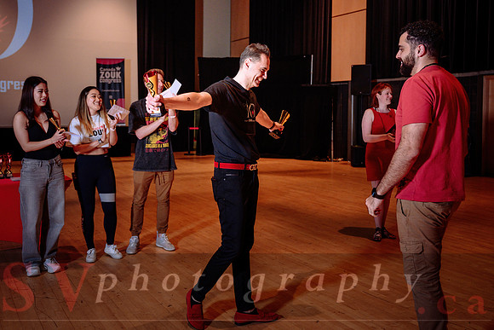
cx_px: 247
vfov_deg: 34.8
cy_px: 130
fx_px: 524
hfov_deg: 50.5
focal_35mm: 38
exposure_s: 1/125
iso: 1000
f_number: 3.2
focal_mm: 31.5
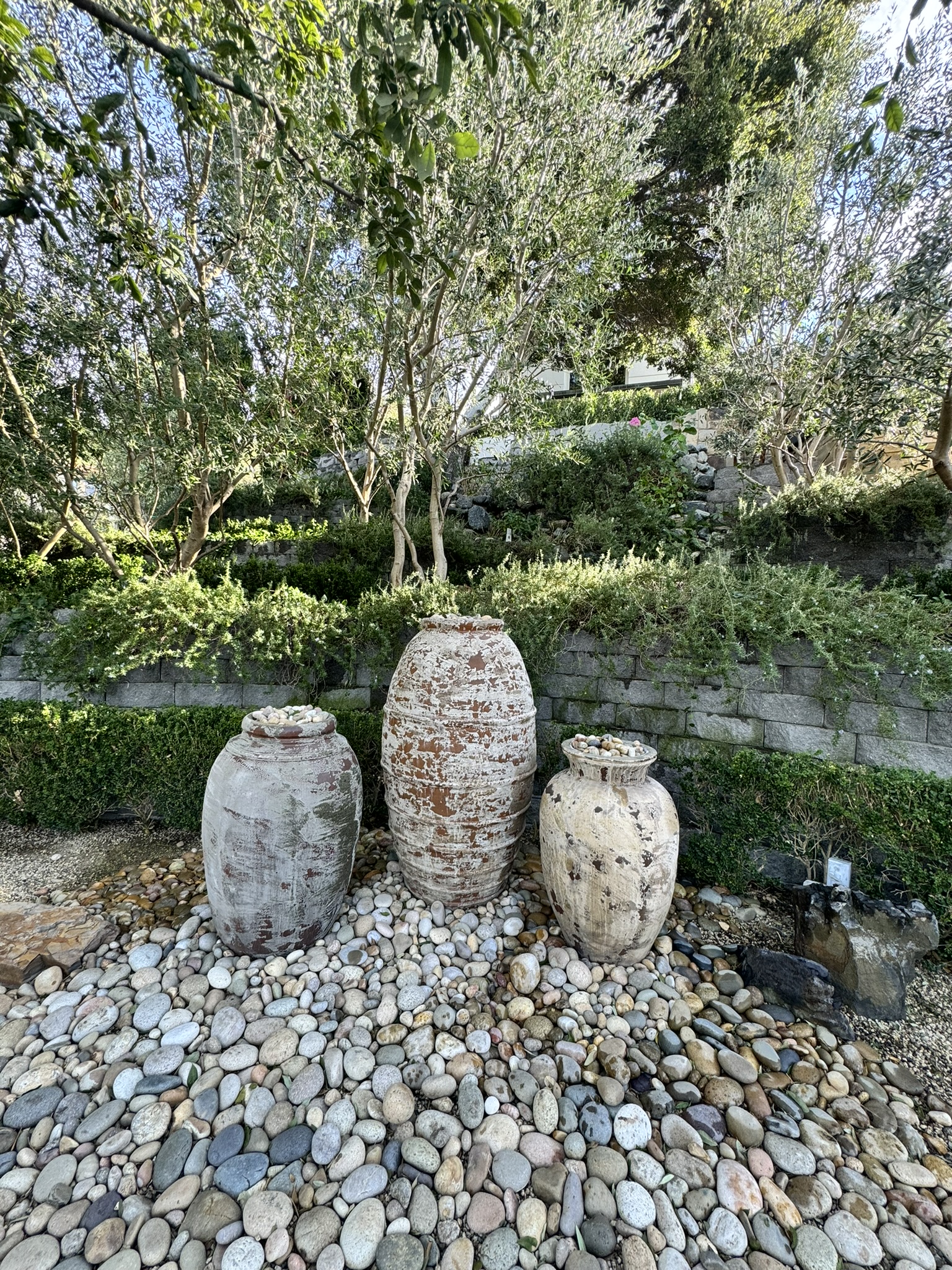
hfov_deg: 85.7
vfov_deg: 102.1
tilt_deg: +1.0
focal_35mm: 14
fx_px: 513
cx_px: 476
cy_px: 635
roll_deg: -2.0
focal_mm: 2.22
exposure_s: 1/99
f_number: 2.2
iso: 64
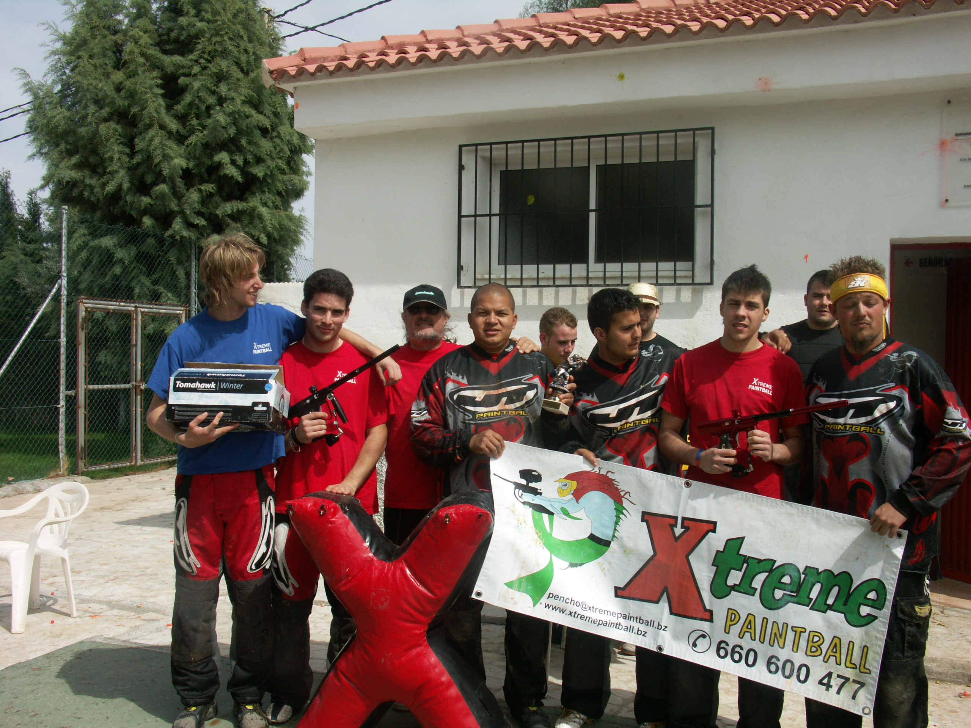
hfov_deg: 50.1
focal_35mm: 37
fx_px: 1038
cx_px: 486
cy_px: 364
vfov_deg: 38.7
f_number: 7.1
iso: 64
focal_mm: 9.62
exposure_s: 1/320
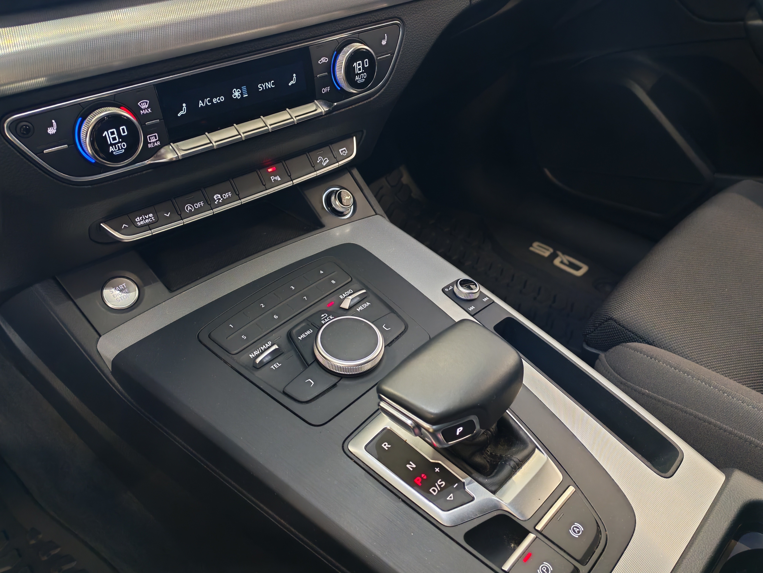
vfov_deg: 45.4
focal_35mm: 31
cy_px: 286
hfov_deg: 58.4
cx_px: 382
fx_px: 683
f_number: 1.9
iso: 800
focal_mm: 6.12
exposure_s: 1/50
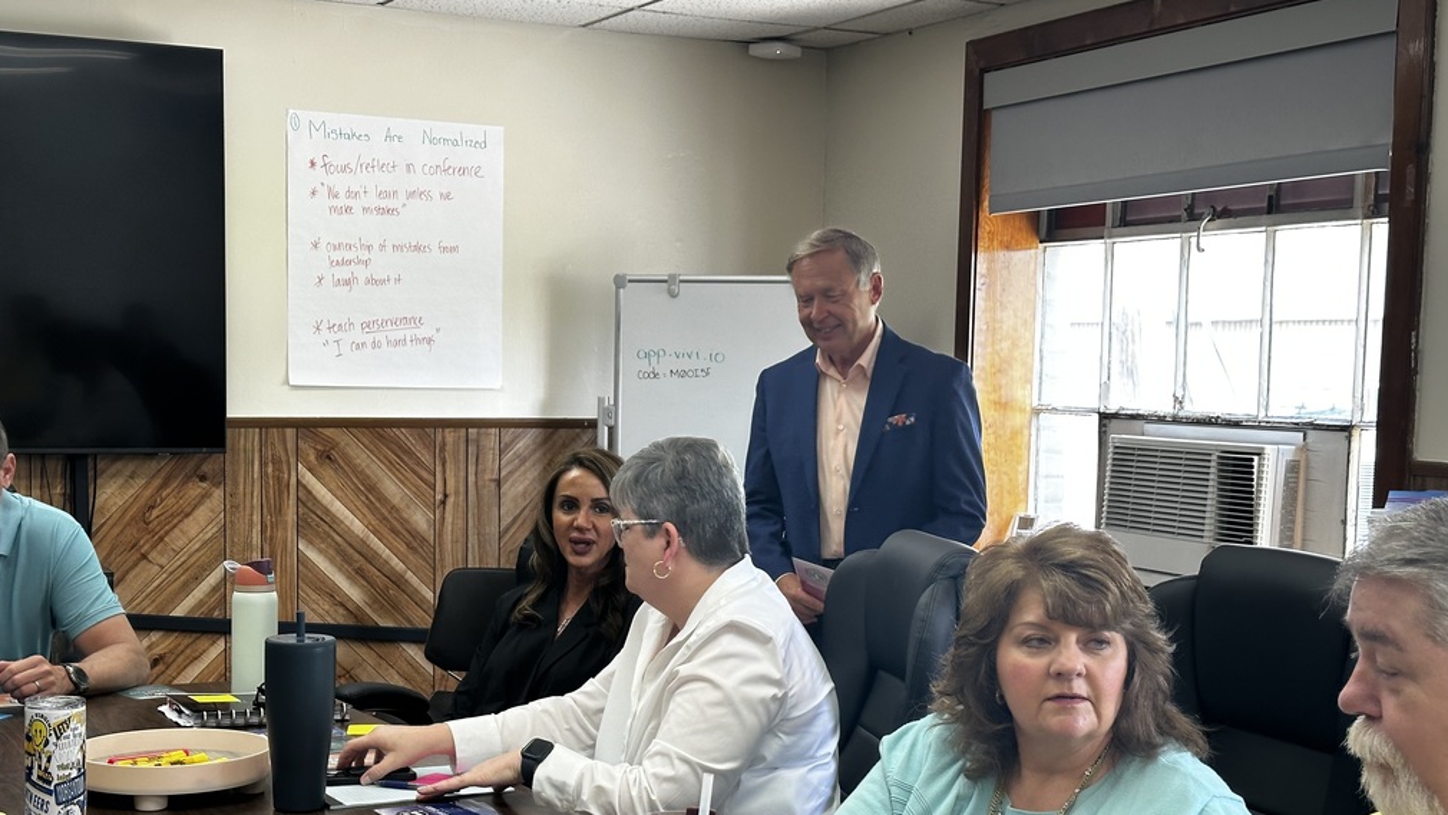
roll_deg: -1.6
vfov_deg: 22.5
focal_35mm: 53
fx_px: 2035
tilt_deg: -5.4
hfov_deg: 39.2
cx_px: 718
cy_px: 540
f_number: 1.78
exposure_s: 1/120
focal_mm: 6.86
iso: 125
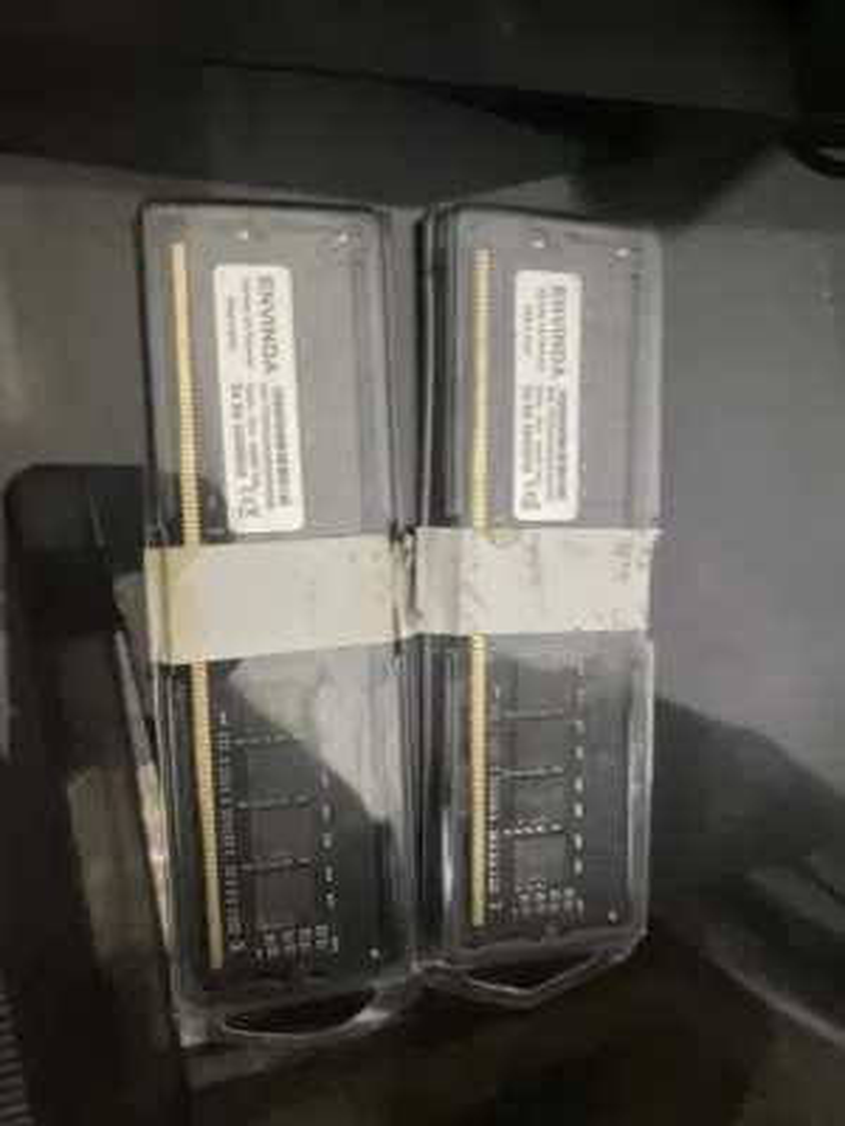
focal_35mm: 26
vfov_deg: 67.3
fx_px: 846
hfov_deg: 53.1
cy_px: 563
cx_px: 422
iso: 500
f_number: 1.8
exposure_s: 1/8
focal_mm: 4.25
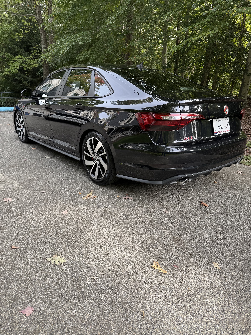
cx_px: 126
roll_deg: -1.8
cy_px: 168
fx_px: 232
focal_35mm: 24
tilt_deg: -17.5
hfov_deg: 56.8
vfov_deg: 71.6
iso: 80
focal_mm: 6.76
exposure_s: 1/414
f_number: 1.78
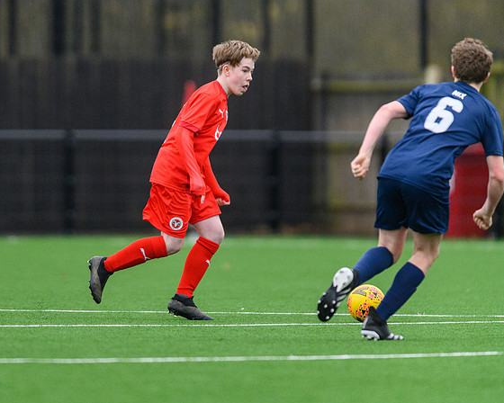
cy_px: 203
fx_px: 11202
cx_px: 149
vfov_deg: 2.1
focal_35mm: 751
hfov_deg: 2.6
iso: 6400
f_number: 4
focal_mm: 560
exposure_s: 1/2000
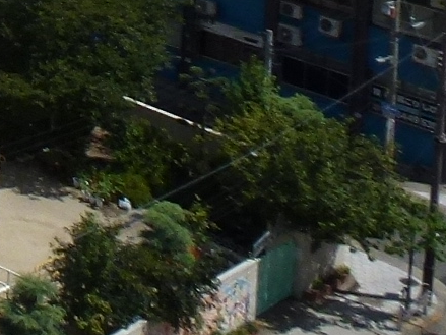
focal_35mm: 140
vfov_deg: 9.4
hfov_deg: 11.1
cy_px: -483
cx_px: -728
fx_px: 1803
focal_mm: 4.3
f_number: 4
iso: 100
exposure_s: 1/1600
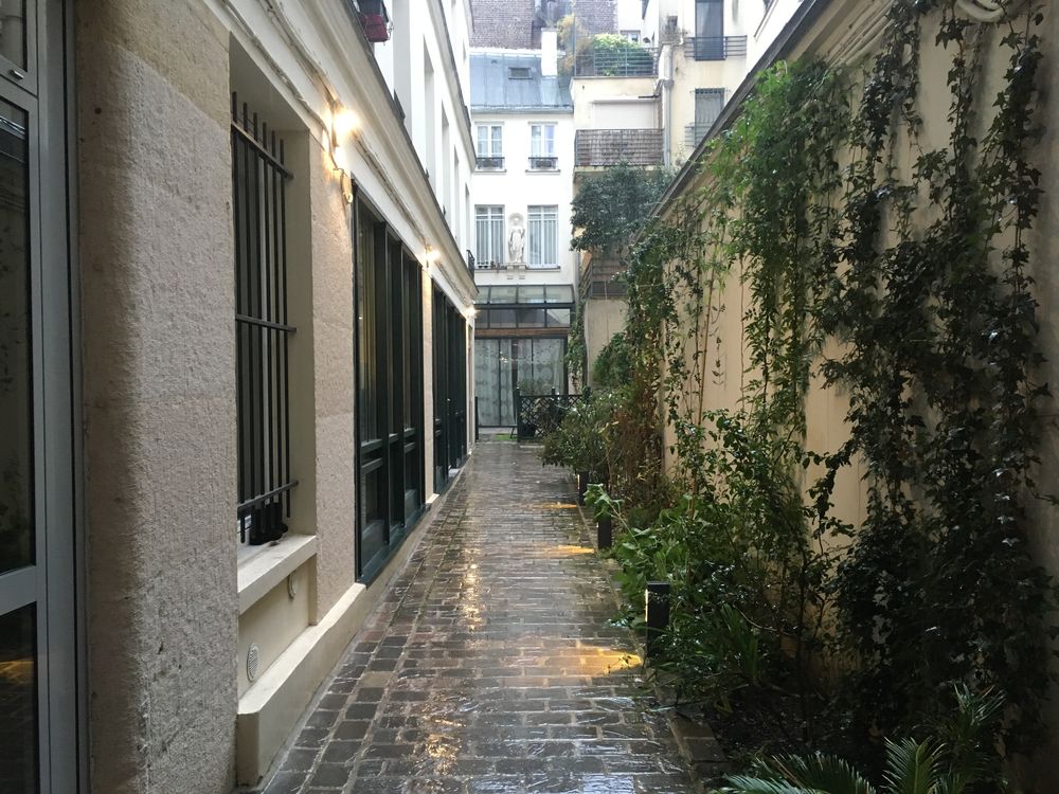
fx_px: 887
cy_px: 397
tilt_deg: -1.4
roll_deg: +0.7
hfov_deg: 61.7
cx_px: 530
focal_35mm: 29
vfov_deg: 48.2
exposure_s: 1/33
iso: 200
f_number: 2.2
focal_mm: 4.15
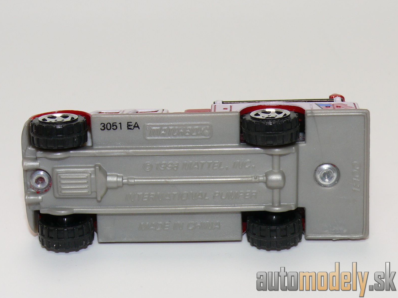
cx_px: 198
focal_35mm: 103
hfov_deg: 19.1
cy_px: 150
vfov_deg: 14.4
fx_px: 1184
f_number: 4
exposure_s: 1/30
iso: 100
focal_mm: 13.3
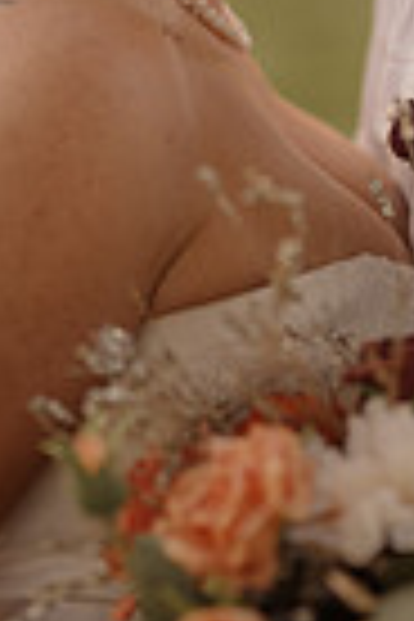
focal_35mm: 163
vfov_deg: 12.3
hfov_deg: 8.4
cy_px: -140
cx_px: 234
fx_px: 2812
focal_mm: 50
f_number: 2.8
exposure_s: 1/640
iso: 200
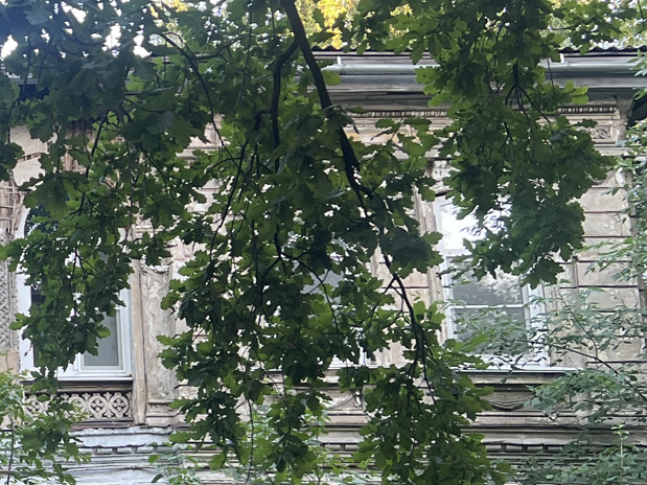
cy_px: 351
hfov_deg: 20.3
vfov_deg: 17.5
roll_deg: -0.5
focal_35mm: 84
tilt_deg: +11.4
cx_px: -294
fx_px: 1570
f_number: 1.5
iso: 80
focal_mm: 5.7
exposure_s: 1/121
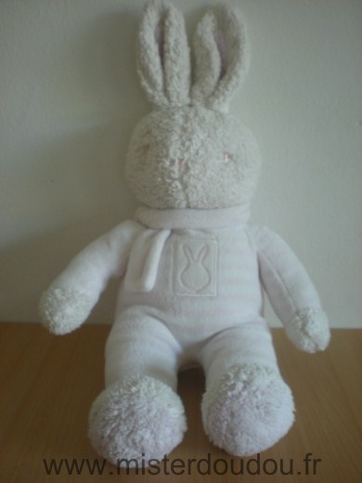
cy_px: 242
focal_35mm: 38
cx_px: 181
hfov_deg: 37.7
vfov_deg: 49.0
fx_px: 530
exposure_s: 1/20.1
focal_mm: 6.3
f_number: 3.1
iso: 200
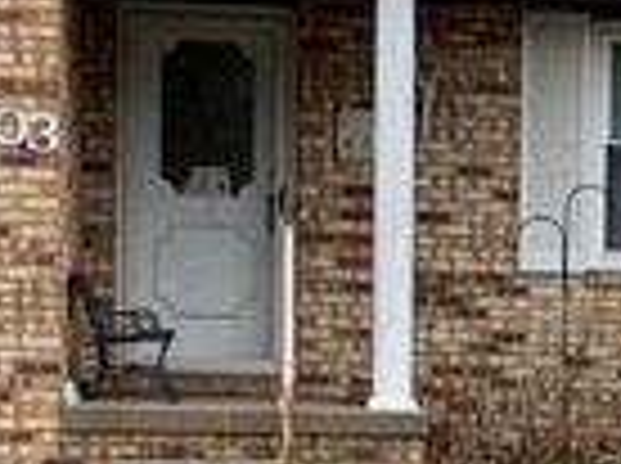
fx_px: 3456
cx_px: 760
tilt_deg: -3.8
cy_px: 550
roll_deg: -0.5
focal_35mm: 193
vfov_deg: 7.6
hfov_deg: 10.1
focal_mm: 4.25
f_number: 1.8
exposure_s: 1/1043
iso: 25
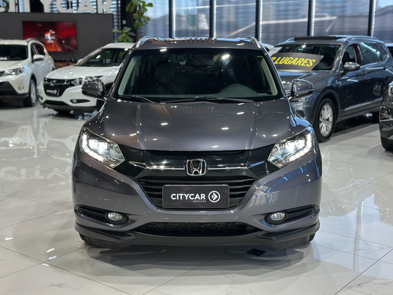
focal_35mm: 48
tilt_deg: -10.4
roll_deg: -0.1
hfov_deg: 39.7
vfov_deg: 30.3
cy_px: 148
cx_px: 196
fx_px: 545
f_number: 1.78
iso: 125
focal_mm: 6.86
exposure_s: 1/86
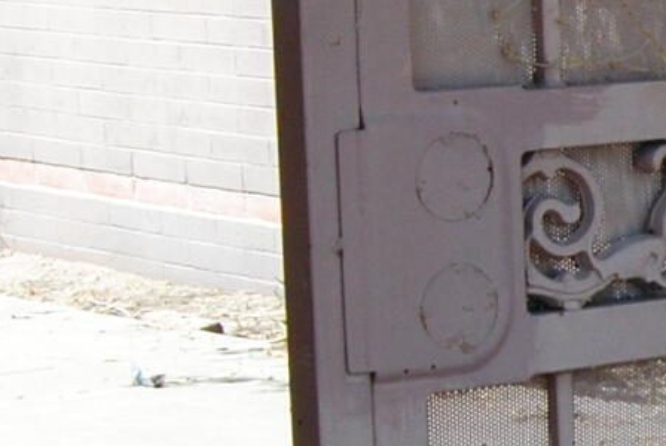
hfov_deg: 10.7
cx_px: 1194
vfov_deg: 7.6
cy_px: 419
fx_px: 3353
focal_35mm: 181
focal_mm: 18
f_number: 10
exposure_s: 1/160
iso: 200
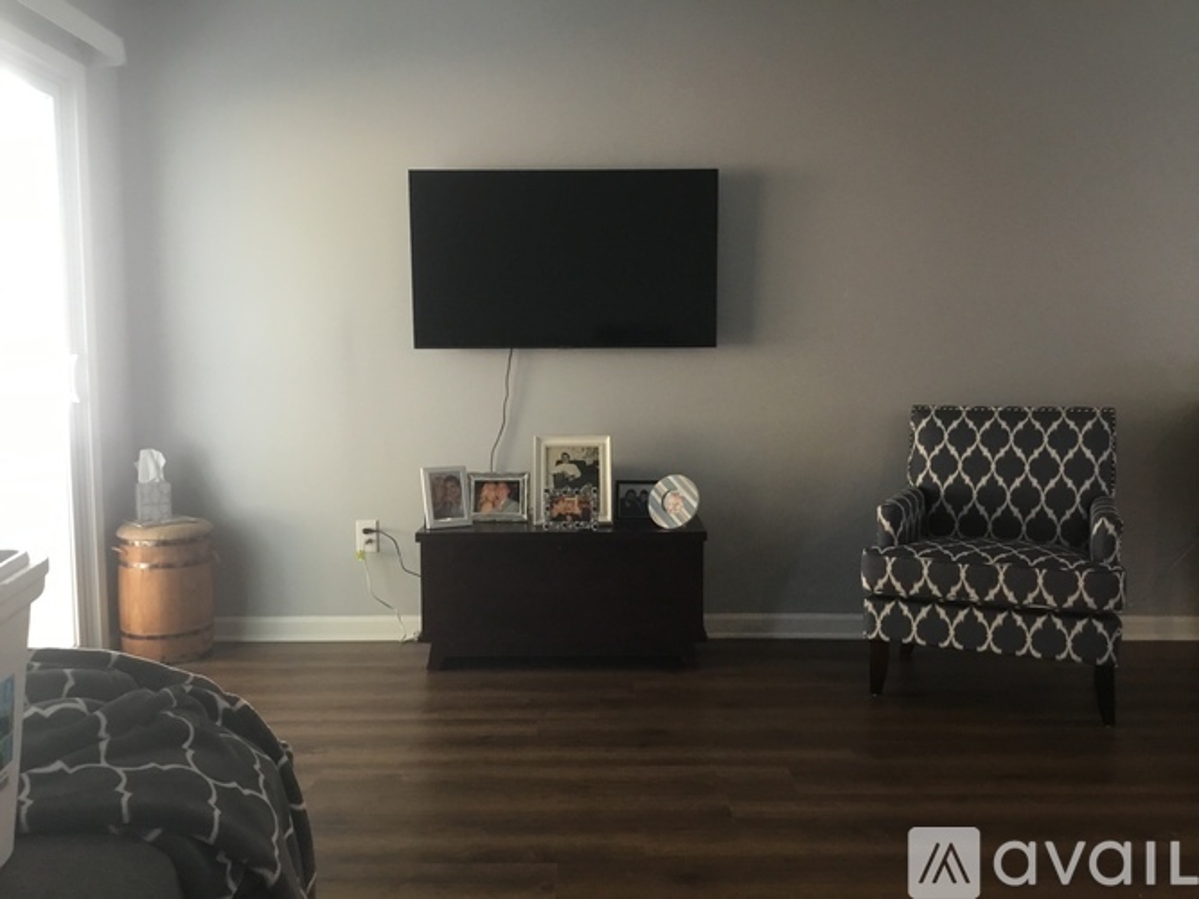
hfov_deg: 58.4
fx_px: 1074
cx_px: 600
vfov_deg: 45.4
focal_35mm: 31
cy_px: 450
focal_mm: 3.3
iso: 100
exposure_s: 1/30
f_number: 2.4
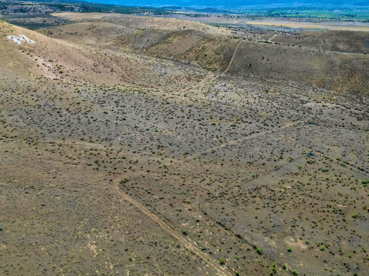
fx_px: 362
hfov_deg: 53.9
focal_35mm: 34
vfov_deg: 41.3
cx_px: 177
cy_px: 95
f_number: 1.7
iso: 100
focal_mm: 6.72
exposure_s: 1/3200
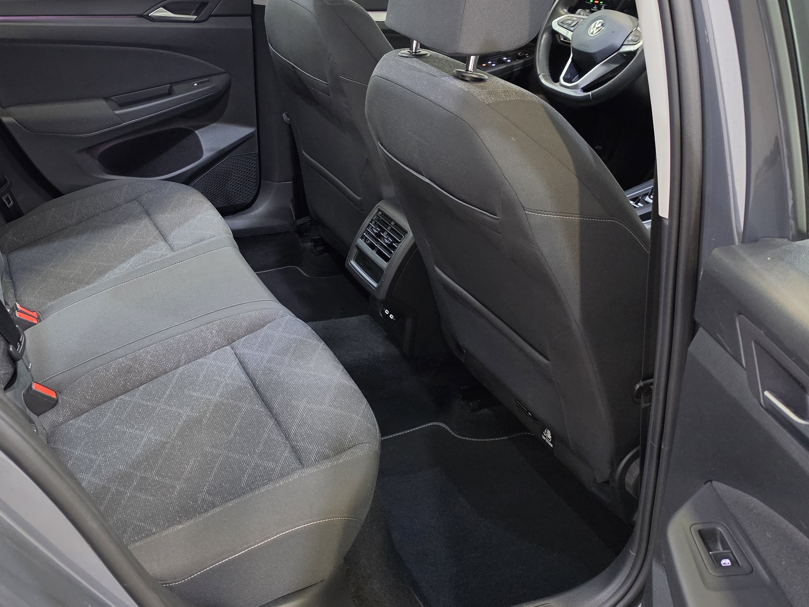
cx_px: 252
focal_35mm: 37
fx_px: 865
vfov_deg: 38.6
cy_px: 261
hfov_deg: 49.0
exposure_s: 1/100
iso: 500
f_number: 1.4
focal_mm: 6.5
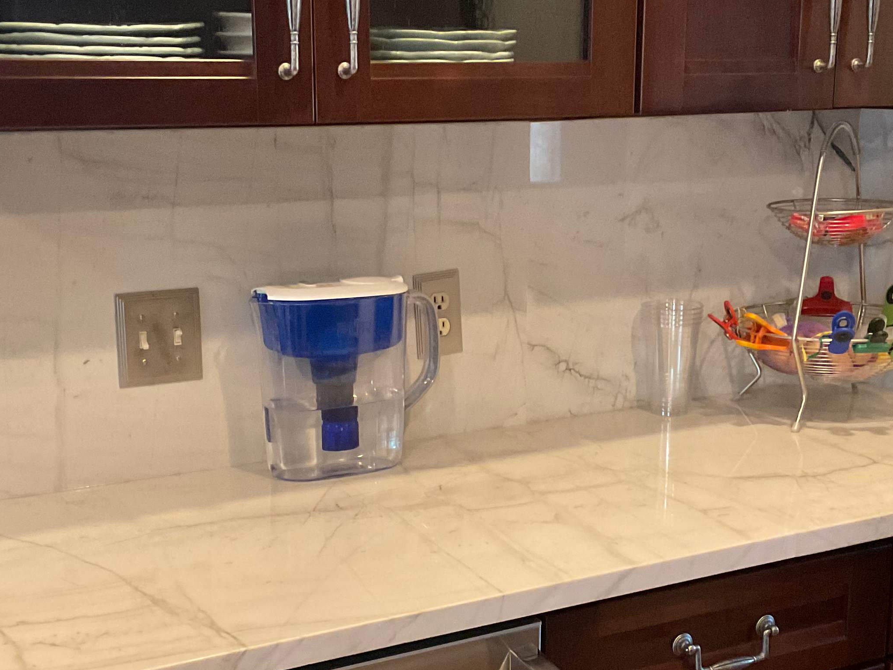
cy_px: 390
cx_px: 472
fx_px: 1471
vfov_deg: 25.6
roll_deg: -0.3
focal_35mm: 57
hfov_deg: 33.8
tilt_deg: -14.4
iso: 320
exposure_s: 1/40
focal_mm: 3
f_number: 1.8
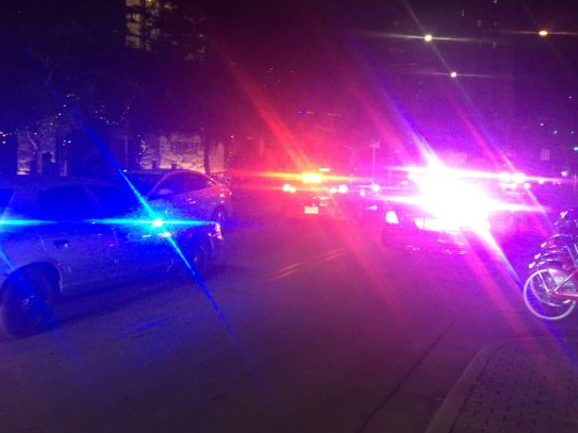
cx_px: 387
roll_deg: -2.2
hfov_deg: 45.1
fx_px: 684
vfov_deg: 35.0
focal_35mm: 41
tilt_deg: +0.9
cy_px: 166
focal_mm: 4.15
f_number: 2.2
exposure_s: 1/30
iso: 200
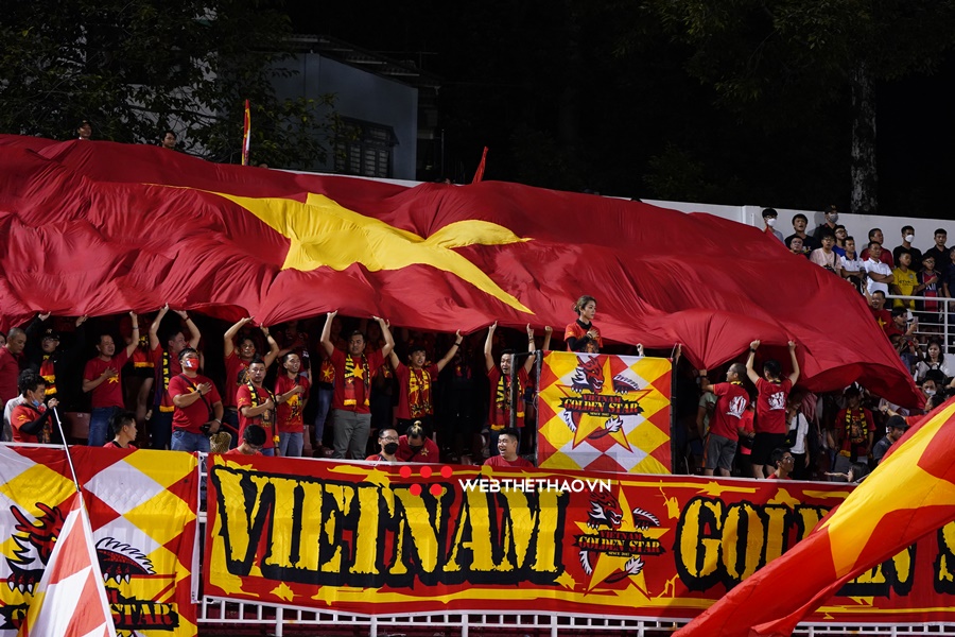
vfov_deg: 13.7
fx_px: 2653
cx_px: 478
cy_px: 318
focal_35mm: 100
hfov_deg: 20.4
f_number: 4.5
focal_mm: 100
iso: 5000
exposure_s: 1/160
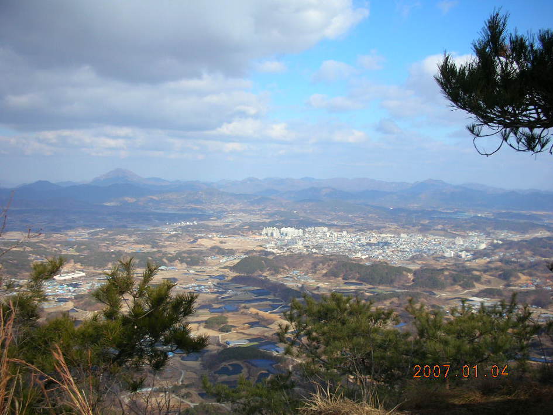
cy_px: 208
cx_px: 276
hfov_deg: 52.6
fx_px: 559
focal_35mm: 35
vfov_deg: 40.7
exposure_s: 1/81
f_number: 8.5
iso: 50
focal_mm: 5.8
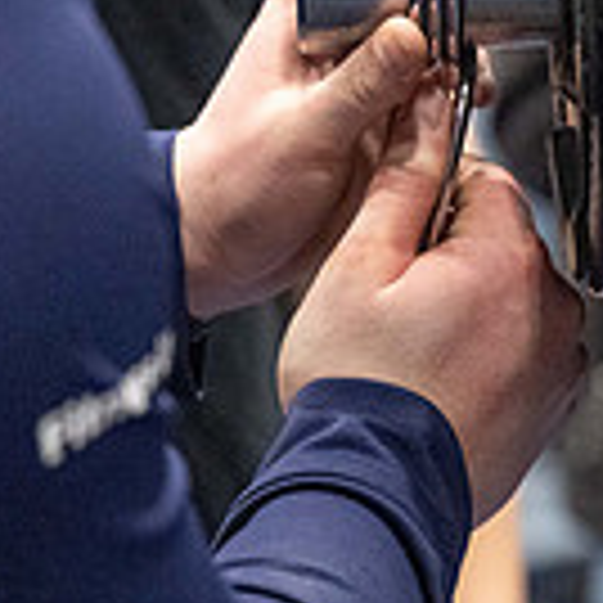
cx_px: 774
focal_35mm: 258
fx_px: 5085
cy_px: 61
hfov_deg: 6.7
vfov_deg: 6.8
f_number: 2.8
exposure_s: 1/250
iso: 6400
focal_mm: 70
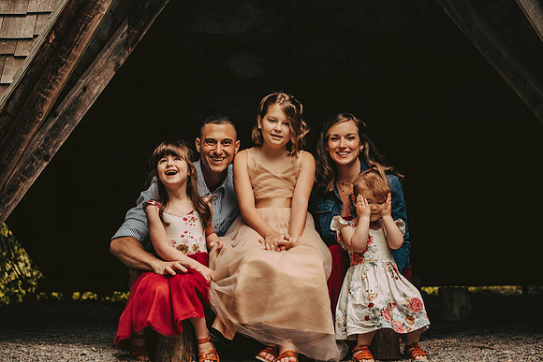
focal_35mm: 70
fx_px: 1056
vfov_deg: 19.5
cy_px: 181
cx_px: 272
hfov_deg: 28.8
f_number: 2.8
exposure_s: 1/800
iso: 640
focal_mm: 70
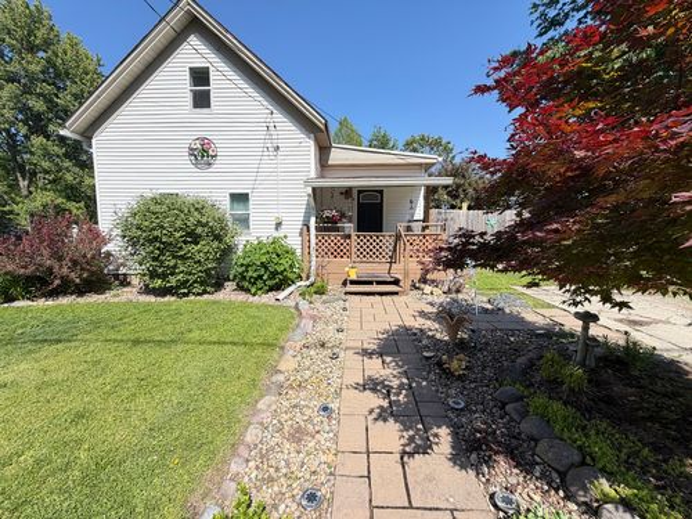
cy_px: 260
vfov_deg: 85.7
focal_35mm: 14
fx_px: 280
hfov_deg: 102.1
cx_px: 346
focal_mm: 2.22
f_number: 2.2
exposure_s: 1/770
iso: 40
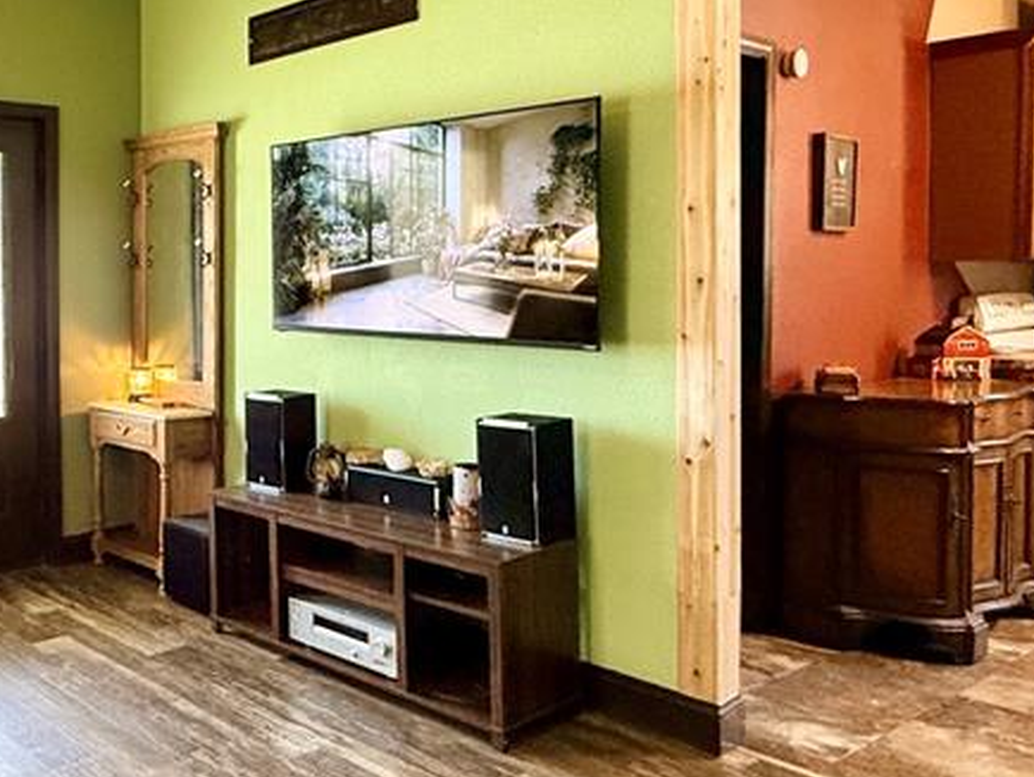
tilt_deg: -1.1
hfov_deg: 47.0
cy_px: 303
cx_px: 21
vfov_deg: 42.7
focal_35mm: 33
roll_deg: +0.3
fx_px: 986
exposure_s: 1/60
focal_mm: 2.22
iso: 400
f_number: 2.2
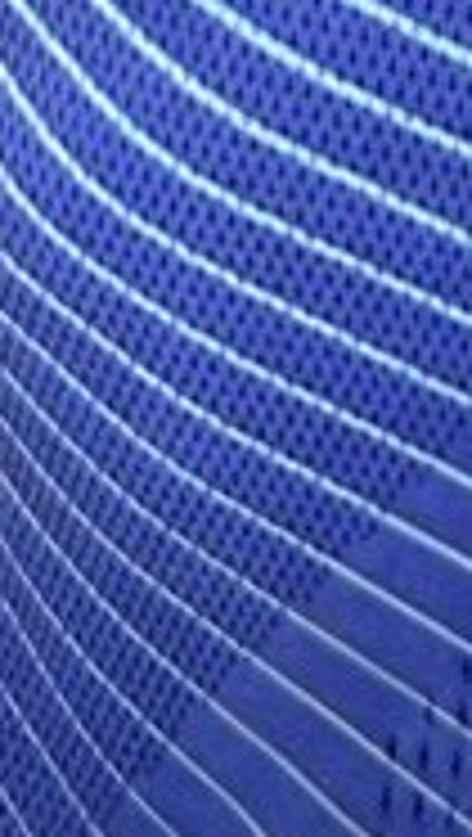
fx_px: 2663
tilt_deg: -21.2
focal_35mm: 120
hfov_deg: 9.2
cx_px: 1065
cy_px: -344
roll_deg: -10.5
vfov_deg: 16.5
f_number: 2.2
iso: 320
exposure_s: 1/50
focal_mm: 2.22
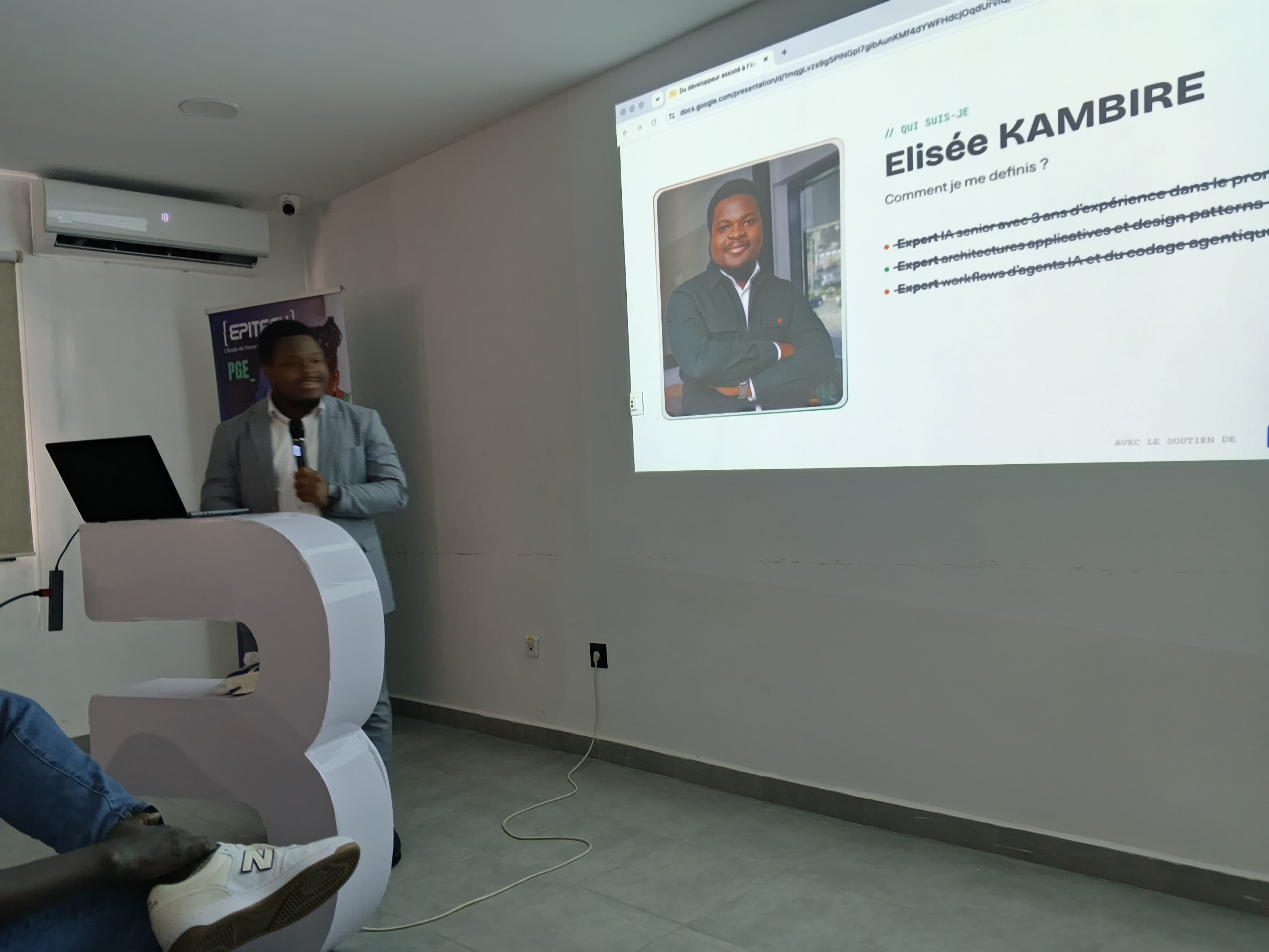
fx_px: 843
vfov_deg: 58.9
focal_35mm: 23
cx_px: 634
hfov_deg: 73.9
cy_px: 476
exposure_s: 1/30
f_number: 1.6
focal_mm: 4.09
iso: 709
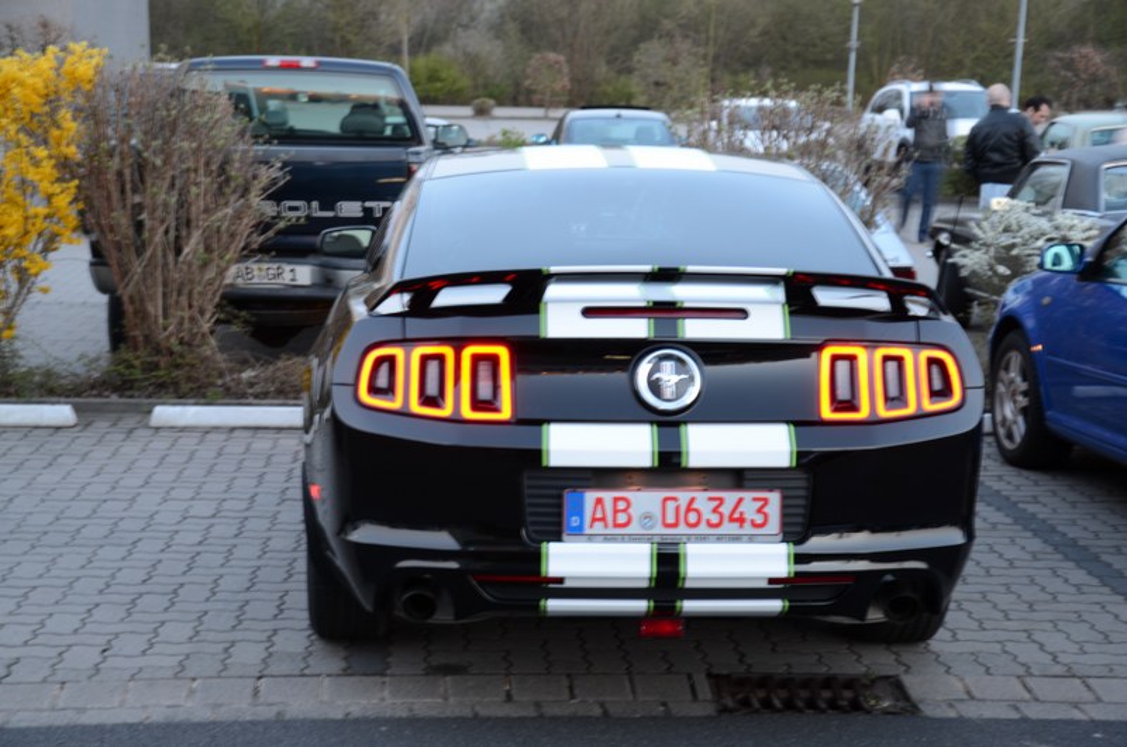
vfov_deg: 21.5
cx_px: 564
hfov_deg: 32.0
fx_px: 1968
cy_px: 374
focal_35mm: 63
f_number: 4.8
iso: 100
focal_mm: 42
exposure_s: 1/2.5
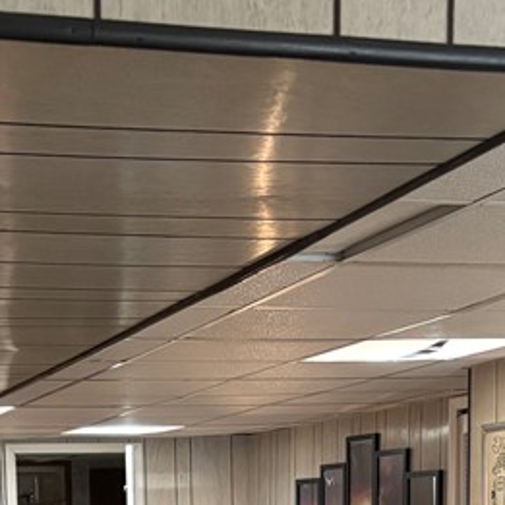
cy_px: 714
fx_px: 1485
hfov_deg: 19.1
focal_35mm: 90
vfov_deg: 17.7
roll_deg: +1.7
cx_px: 118
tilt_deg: -7.8
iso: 400
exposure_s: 1/40
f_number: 1.6
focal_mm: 5.96
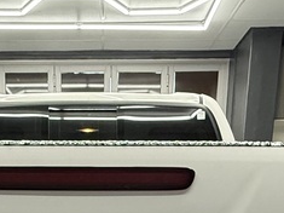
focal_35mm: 61
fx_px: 500
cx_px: 89
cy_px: 345
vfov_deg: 19.8
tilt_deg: -14.5
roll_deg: +0.1
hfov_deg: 31.4
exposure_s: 1/100
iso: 320
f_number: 2.2
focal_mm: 2.22
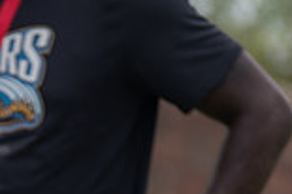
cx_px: -203
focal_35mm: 565
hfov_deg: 3.6
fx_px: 4578
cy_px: 321
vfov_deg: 2.4
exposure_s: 1/1250
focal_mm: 151
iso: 125
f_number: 4
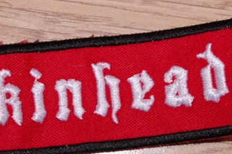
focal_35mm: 129
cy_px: 99
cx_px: 86
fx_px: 830
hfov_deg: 15.9
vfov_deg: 10.6
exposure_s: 1/30
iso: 1600
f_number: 8
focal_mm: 42.5
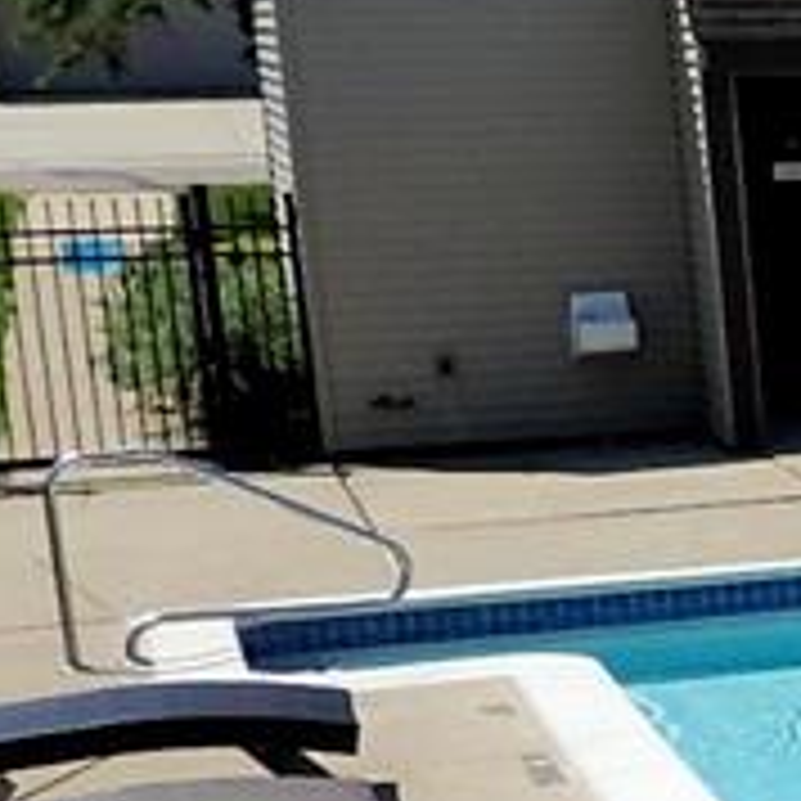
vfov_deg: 13.5
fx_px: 3325
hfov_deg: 11.6
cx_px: 1854
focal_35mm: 127
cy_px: 796
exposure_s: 1/400
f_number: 8.7
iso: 125
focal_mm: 4.5
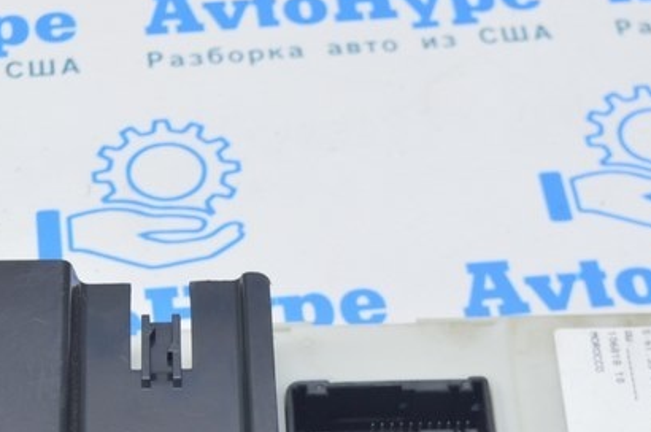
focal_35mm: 105
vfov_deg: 12.7
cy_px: 520
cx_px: 218
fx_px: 1896
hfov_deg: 19.4
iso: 400
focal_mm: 28
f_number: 5.6
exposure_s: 1/20
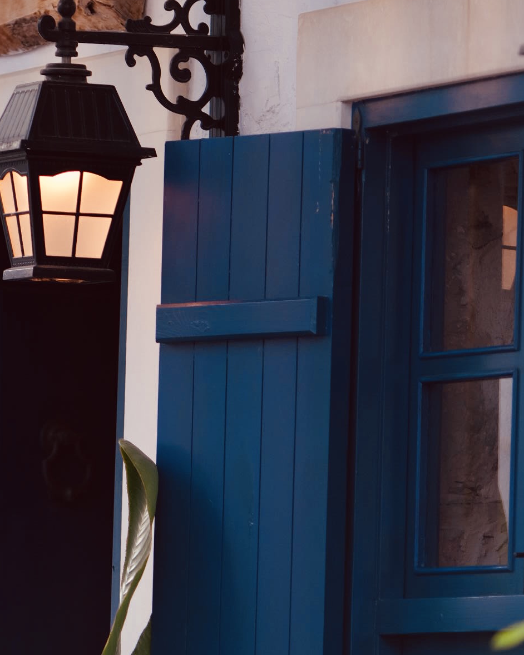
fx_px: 7097
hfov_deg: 4.2
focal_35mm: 366
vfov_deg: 5.3
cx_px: -213
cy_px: 143
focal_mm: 135
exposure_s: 1/200
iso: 500
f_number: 2
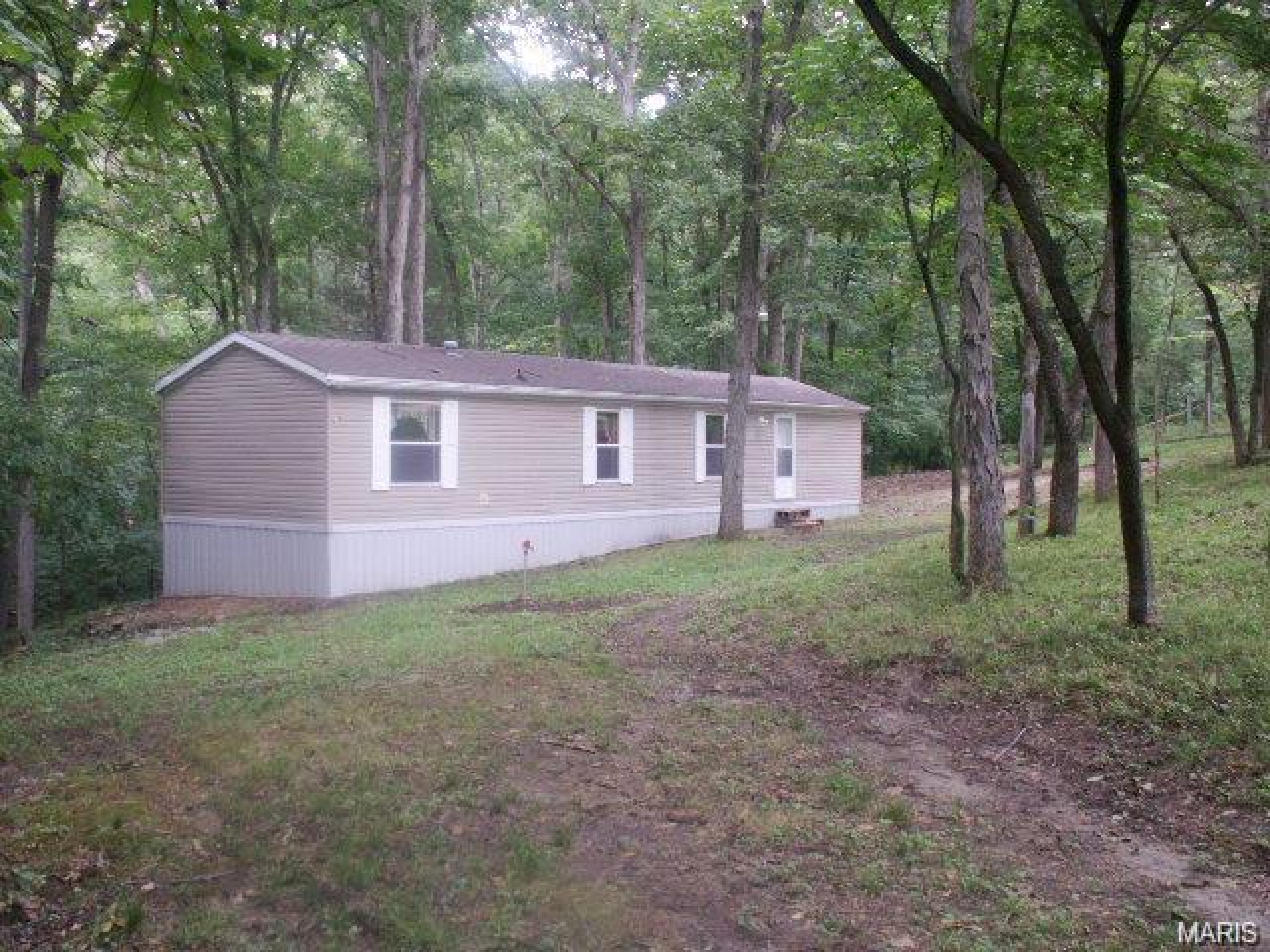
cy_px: 476
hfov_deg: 52.6
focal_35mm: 35
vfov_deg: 40.7
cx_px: 635
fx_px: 1284
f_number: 2.8
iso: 80
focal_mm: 5.86
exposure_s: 1/40
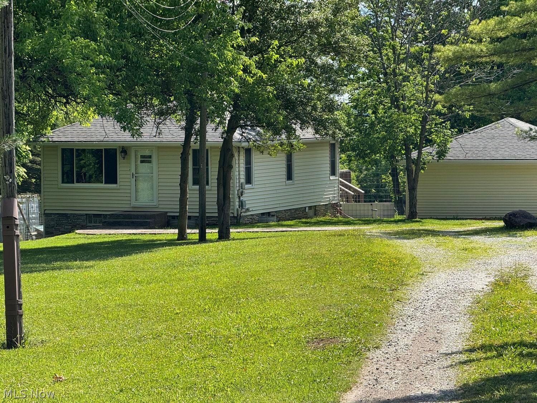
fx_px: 1862
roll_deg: +0.2
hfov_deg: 16.4
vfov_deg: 12.3
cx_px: 268
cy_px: 202
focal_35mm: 120
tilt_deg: -2.8
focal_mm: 15.66
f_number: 2.8
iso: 50
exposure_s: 1/767
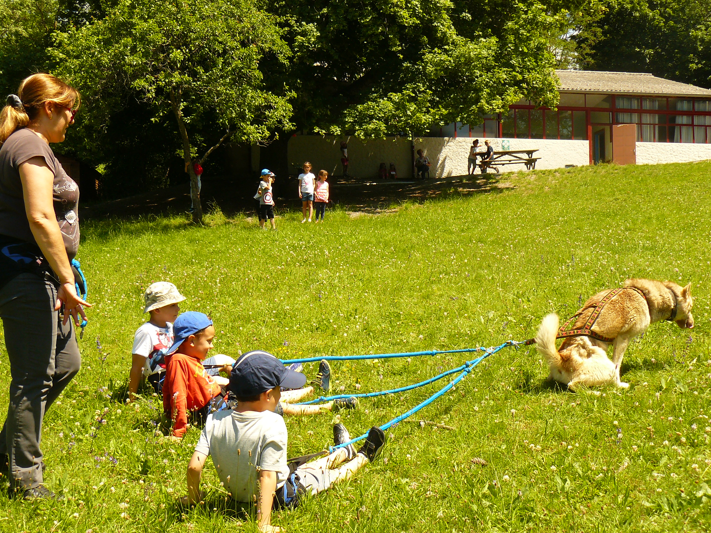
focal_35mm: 44
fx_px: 904
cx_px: 359
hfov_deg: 42.9
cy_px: 265
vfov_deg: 32.9
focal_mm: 6.8
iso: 100
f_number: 5
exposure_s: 1/200
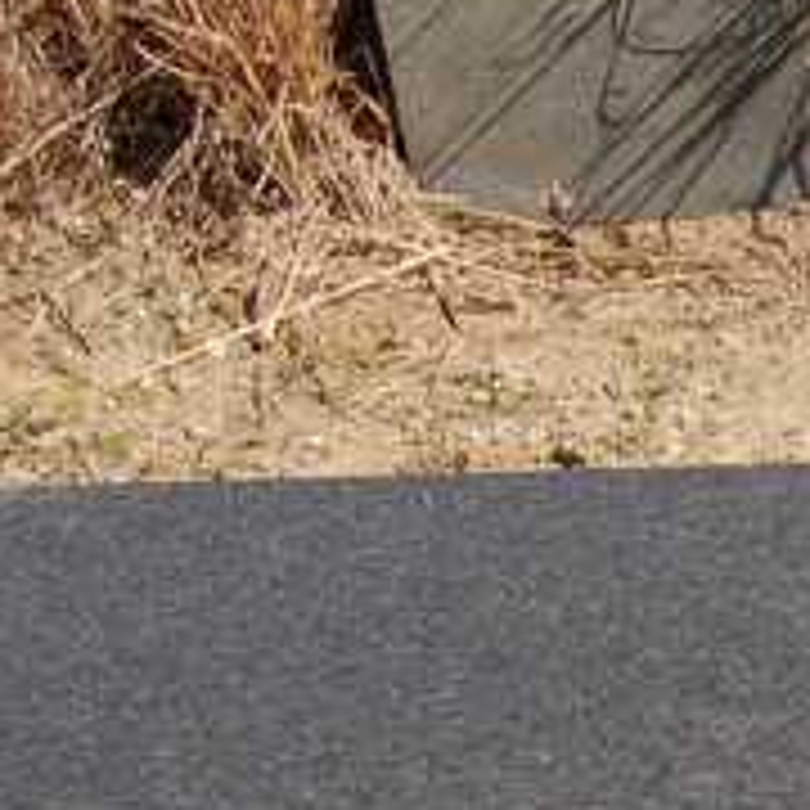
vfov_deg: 8.6
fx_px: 5158
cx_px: 2156
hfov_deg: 8.1
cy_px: 1433
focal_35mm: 195
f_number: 6.3
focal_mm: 23
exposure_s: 1/400
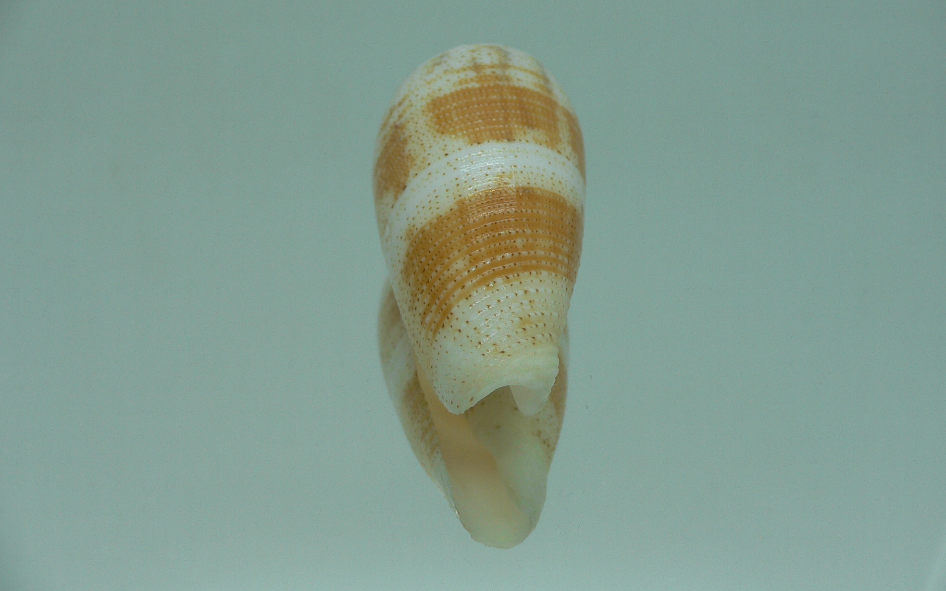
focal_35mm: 38
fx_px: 980
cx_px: 477
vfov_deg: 33.6
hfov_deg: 51.5
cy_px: 282
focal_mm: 4.6
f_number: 2.8
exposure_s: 1/80
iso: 80
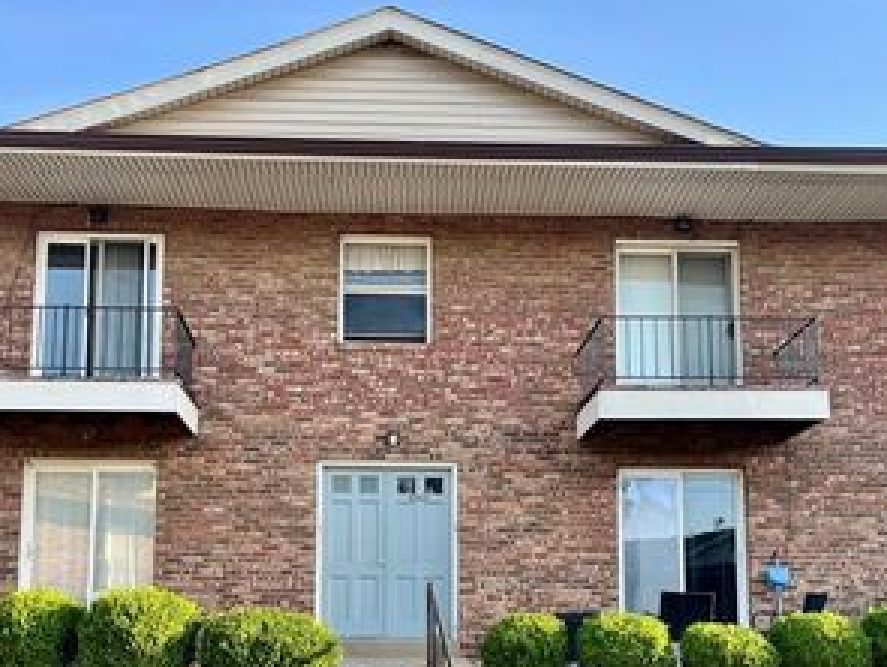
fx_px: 1129
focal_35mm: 44
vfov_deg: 32.3
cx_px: 430
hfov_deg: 42.9
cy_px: 497
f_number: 1.6
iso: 50
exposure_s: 1/465
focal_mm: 5.1
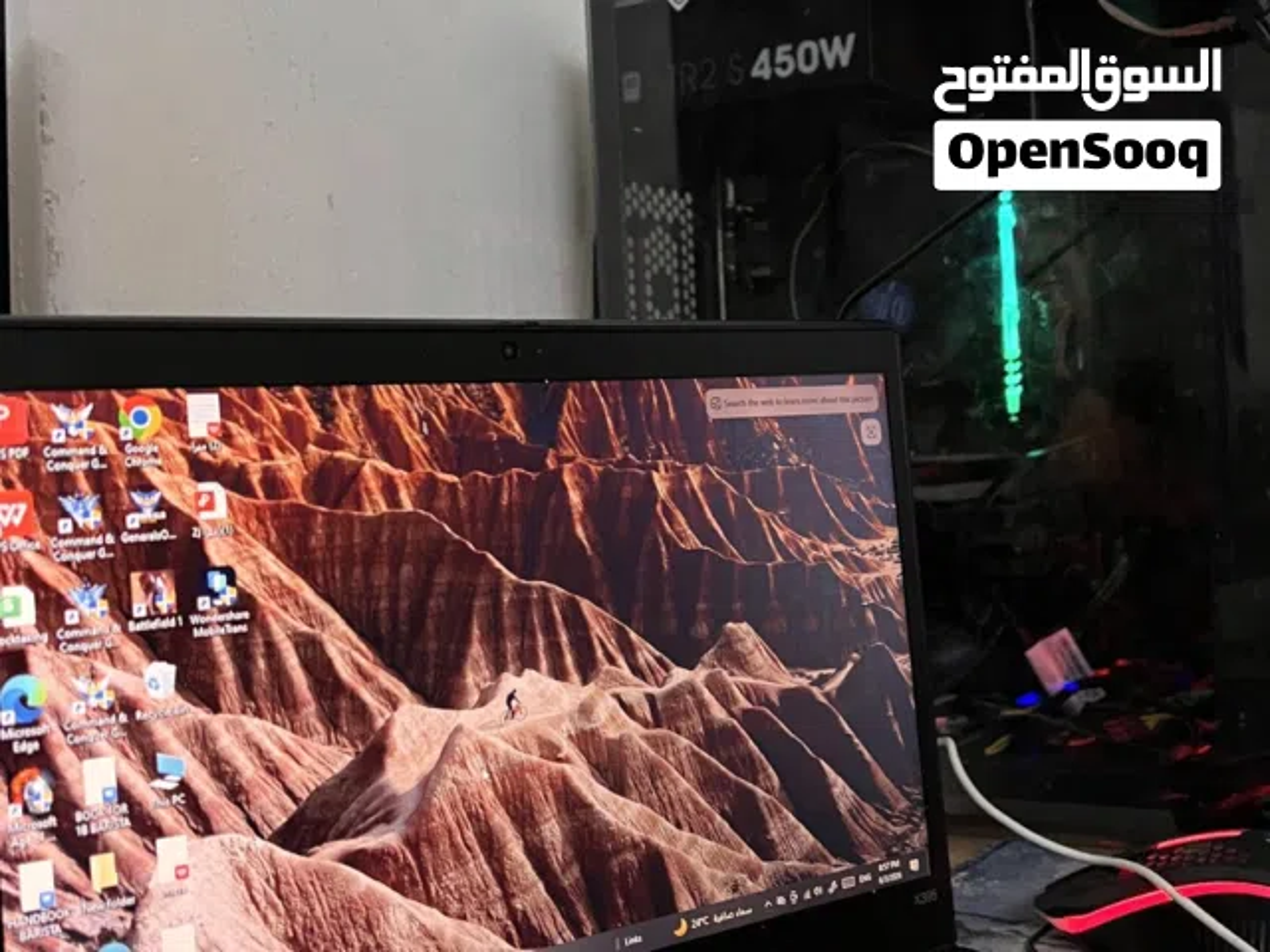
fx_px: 954
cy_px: 476
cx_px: 635
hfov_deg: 67.3
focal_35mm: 26
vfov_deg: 53.1
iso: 640
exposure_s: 1/39
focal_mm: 5.7
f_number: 1.5
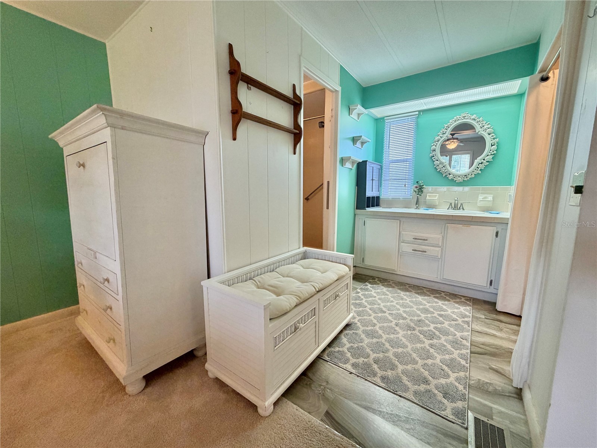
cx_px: 298
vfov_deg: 85.7
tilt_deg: -8.1
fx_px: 241
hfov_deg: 102.1
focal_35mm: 14
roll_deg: +0.0
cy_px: 224
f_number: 2.2
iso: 160
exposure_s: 1/60
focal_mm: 2.22
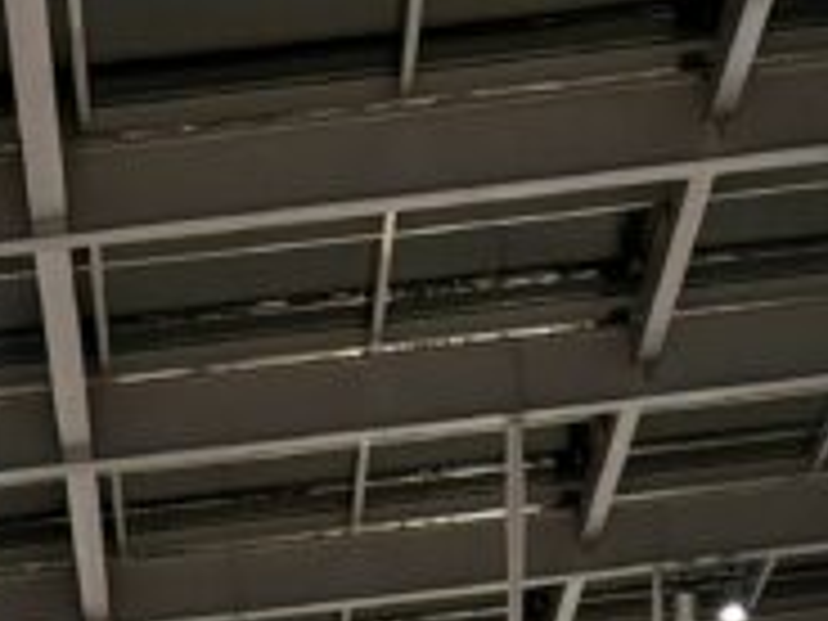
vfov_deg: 7.6
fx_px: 4066
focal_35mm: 170
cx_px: 292
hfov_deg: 11.6
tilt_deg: -2.6
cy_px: 1908
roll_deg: -0.2
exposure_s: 1/115
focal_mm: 5.96
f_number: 1.6
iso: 125
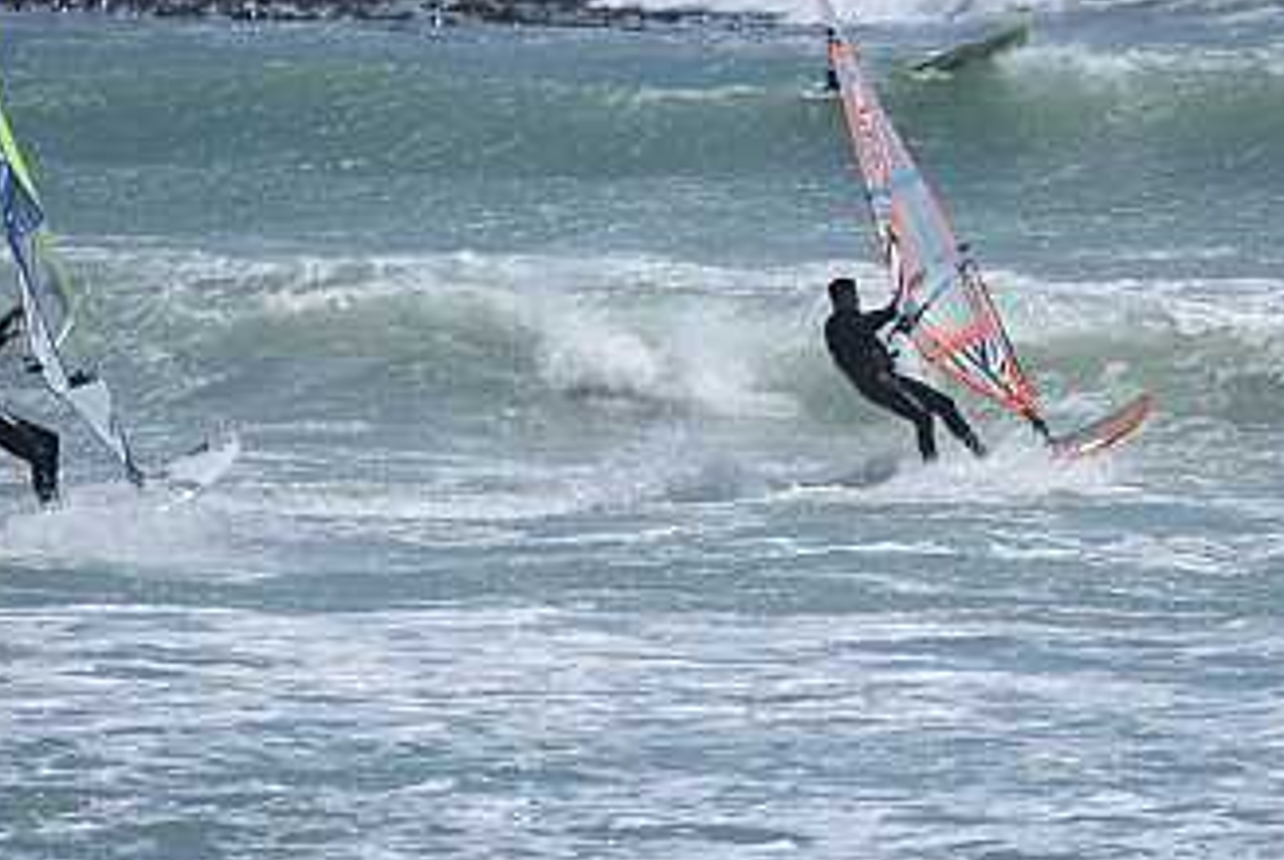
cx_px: 891
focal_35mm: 704
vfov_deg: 2.0
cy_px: 212
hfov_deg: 2.9
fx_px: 25143
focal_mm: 300
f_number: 5.6
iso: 200
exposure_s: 1/500
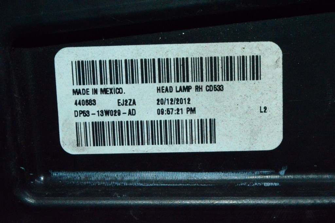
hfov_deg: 26.0
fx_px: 725
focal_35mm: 78
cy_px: 112
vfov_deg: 17.5
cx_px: 168
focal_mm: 52
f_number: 36
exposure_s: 1/80
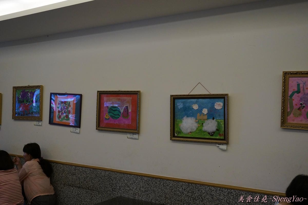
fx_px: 321
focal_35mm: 38
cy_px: 102
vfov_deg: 35.4
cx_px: 154
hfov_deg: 51.3
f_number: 4.5
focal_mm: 25
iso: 1000
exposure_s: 1/160
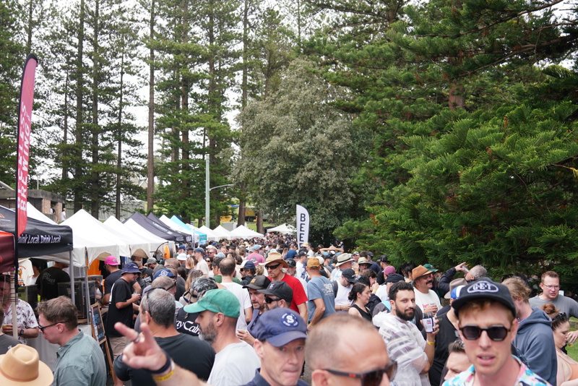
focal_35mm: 36
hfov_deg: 53.1
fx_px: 578
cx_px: 289
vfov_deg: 36.9
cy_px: 193
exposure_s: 1/640
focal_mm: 24
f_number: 3.2
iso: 250
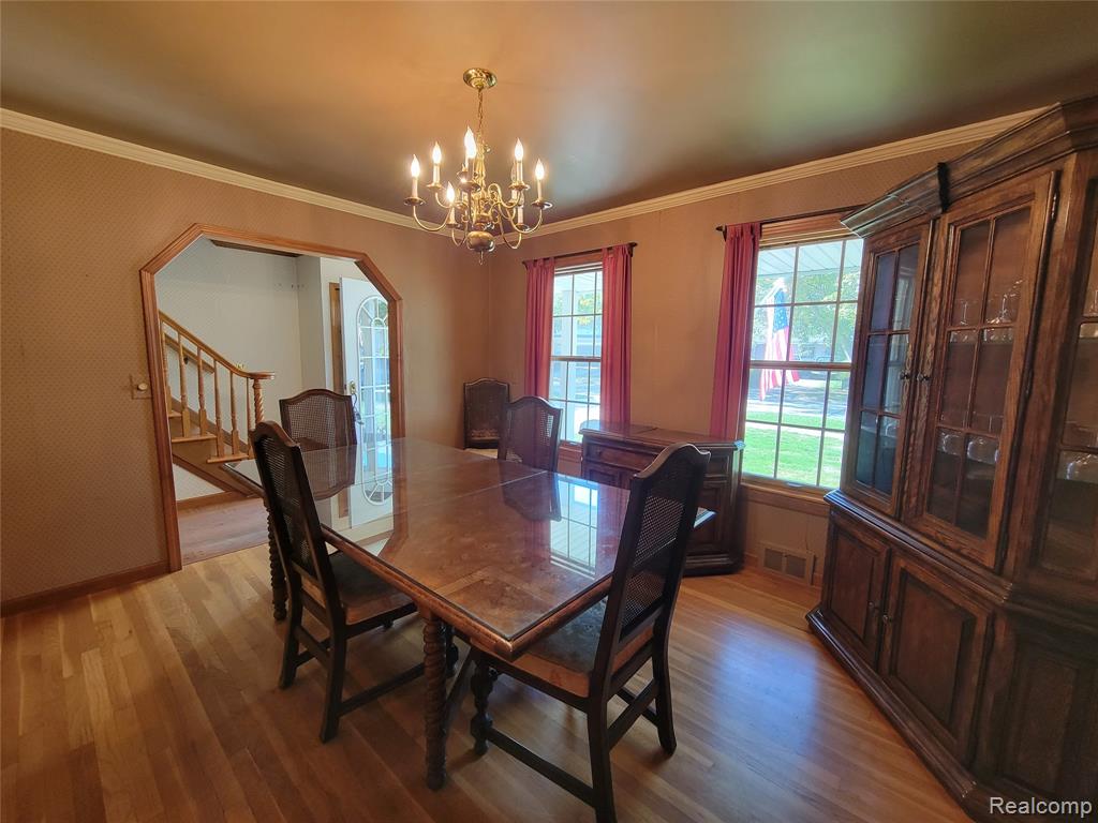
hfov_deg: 106.2
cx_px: 549
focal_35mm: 13
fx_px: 412
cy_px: 412
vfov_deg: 89.9
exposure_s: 1/60
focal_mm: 2.2
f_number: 2.2
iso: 200
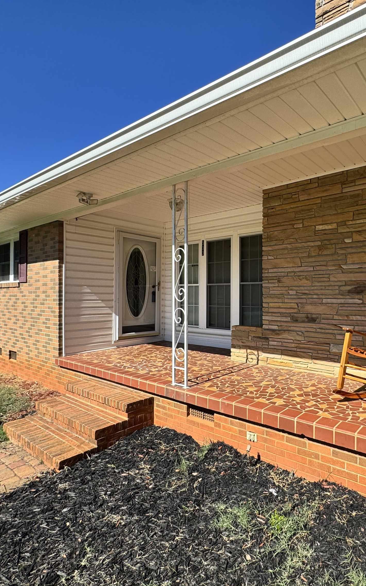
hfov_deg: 57.1
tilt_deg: -0.3
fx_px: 319
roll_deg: -0.2
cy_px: 295
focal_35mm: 20
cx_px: 268
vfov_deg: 85.1
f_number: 2.2
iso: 50
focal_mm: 2.22
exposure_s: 1/1217
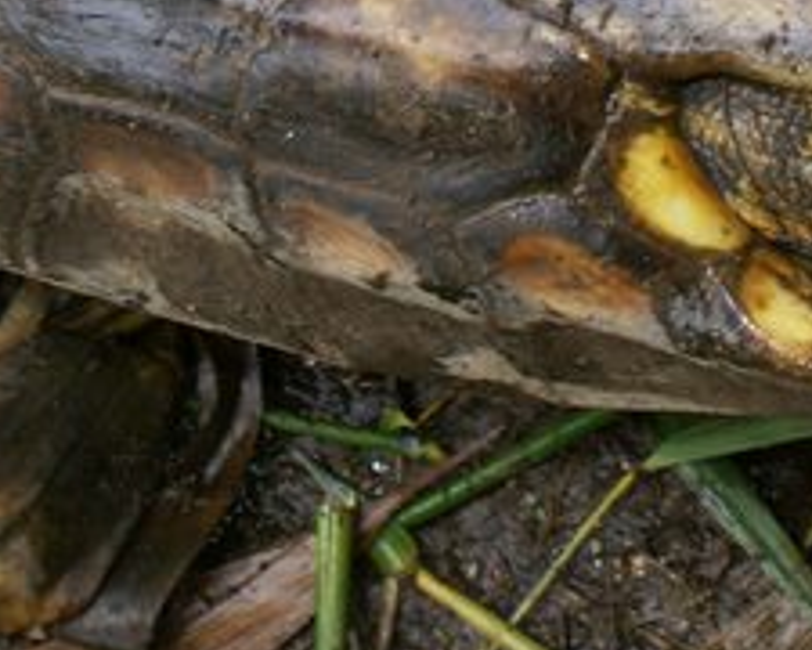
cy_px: -249
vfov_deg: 9.0
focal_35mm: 169
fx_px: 4061
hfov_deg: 11.4
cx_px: 202
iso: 125
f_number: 5.6
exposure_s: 1/80
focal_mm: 30
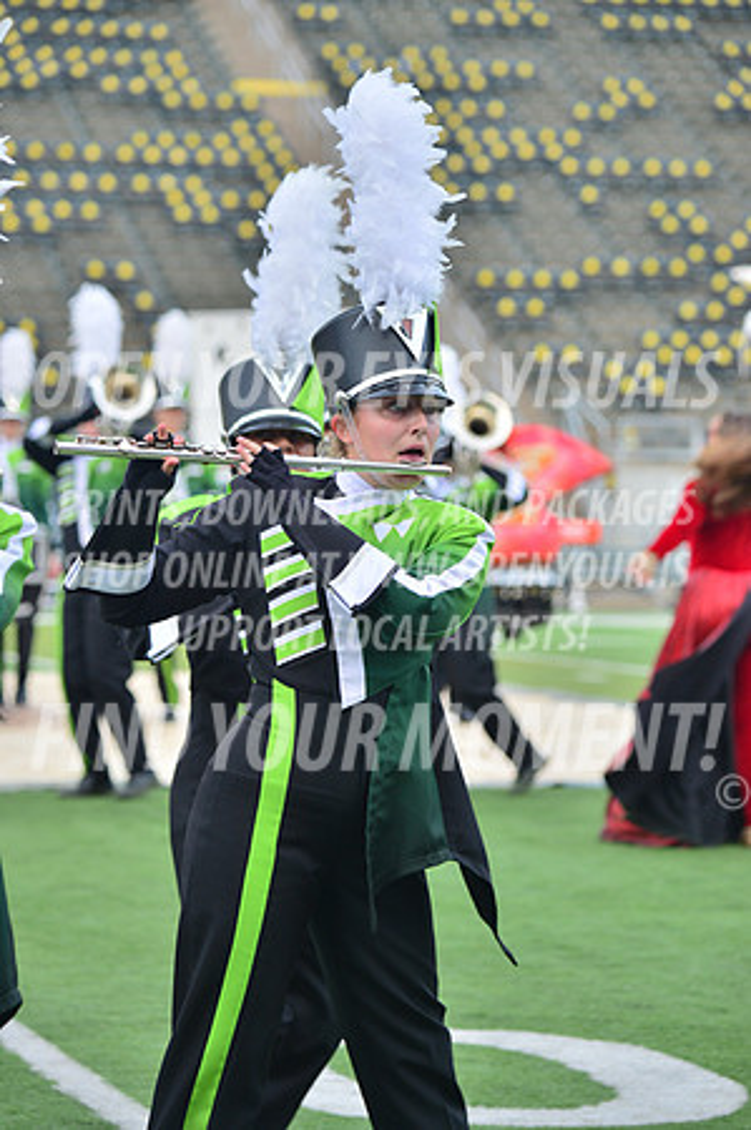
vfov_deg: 13.3
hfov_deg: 8.8
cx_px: 376
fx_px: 4861
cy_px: 565
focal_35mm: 155
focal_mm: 155
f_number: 5.6
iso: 200
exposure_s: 1/400
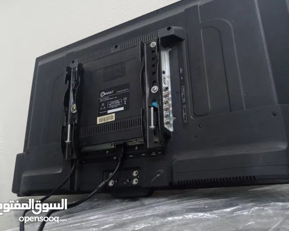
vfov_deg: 48.5
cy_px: 116
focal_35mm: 30
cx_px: 141
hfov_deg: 58.8
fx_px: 257
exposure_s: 1/30
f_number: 1.9
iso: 1241
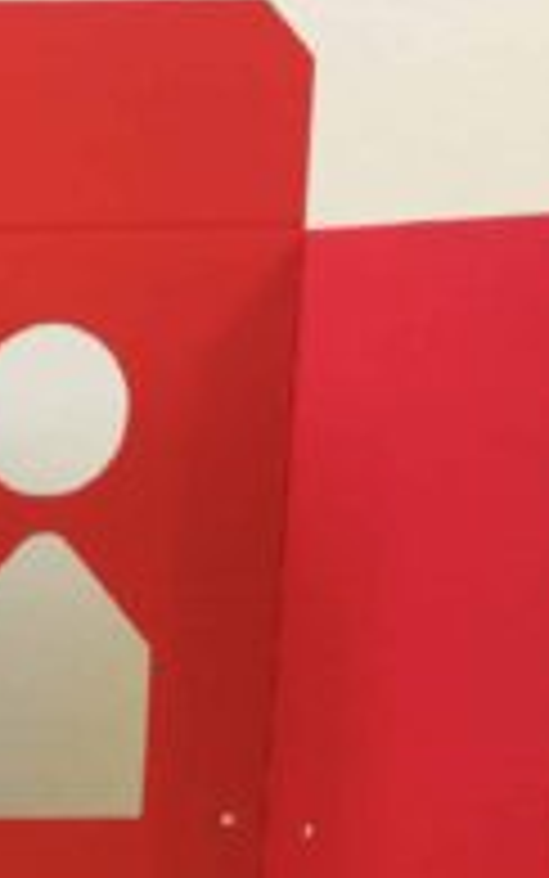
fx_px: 2033
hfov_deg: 14.1
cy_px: 867
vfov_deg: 23.4
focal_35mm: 85
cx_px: -333
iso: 40
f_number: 2.2
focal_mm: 4.15
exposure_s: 1/17
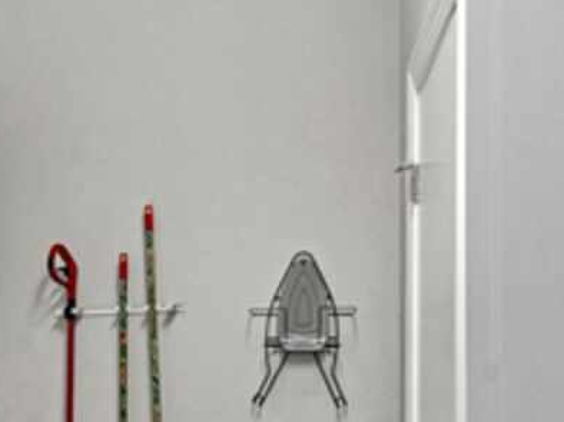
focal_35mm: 52
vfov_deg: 25.8
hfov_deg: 32.4
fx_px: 840
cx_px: -64
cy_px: 482
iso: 320
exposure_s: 1/3.33
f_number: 16
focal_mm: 11
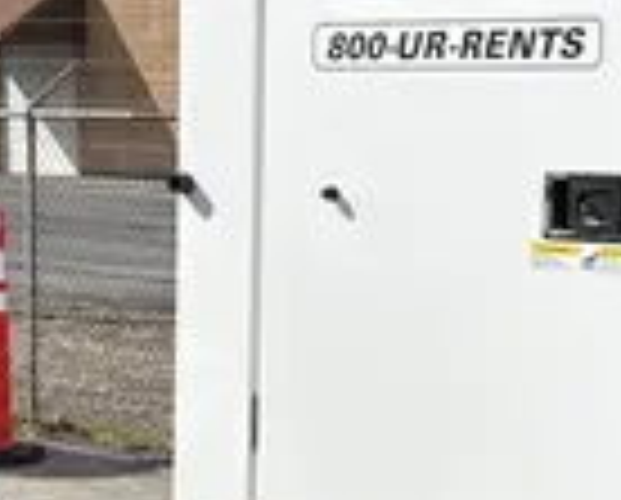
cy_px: 340
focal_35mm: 101
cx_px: 392
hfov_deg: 18.9
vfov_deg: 15.3
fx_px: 1860
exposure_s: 1/7813
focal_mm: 5.96
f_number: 1.6
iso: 50
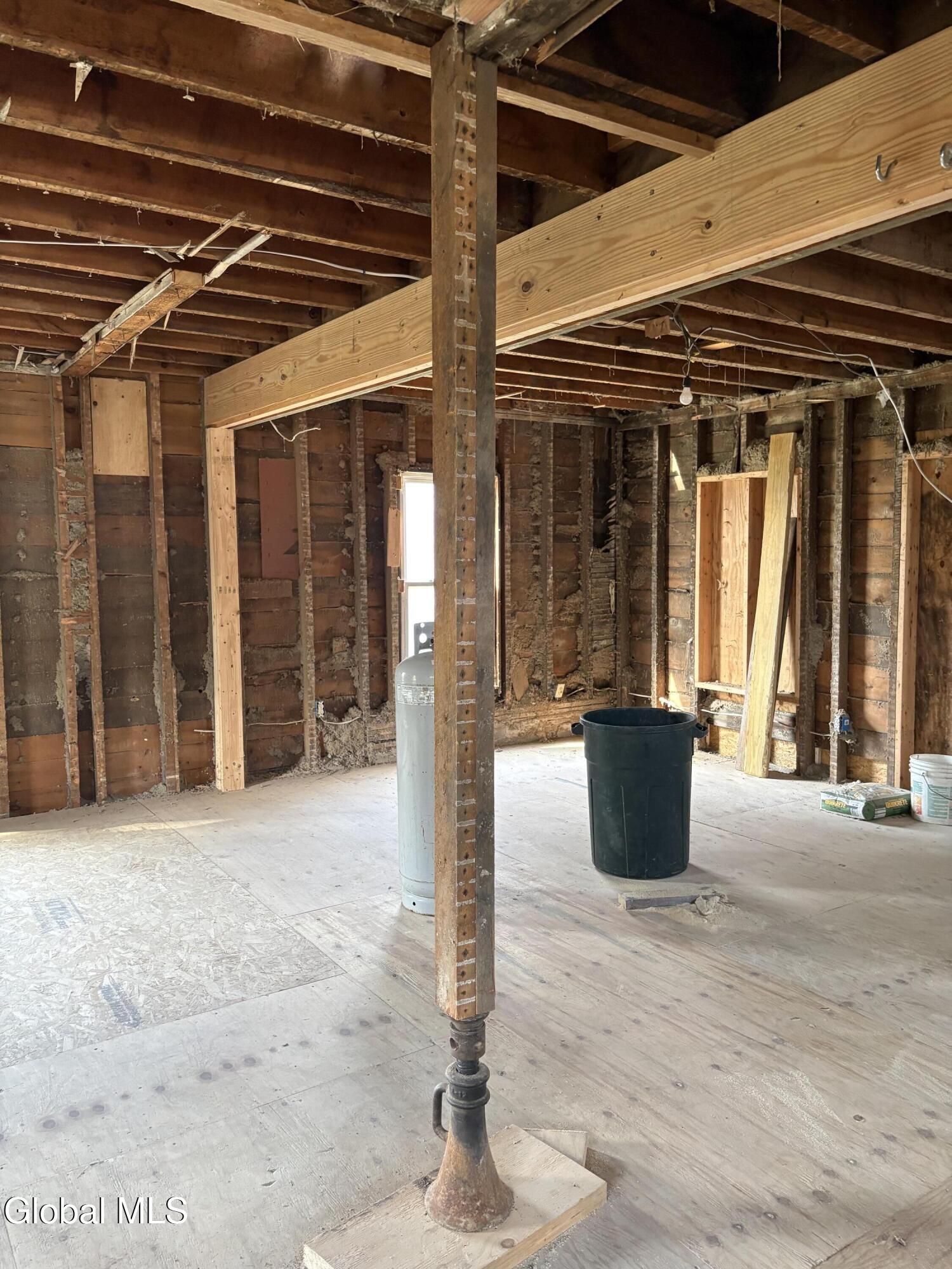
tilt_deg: -4.6
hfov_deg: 53.1
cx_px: 476
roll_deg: +0.4
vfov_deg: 67.3
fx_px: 953
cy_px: 634
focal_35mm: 26
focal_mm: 5.96
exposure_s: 1/60
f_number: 1.6
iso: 200
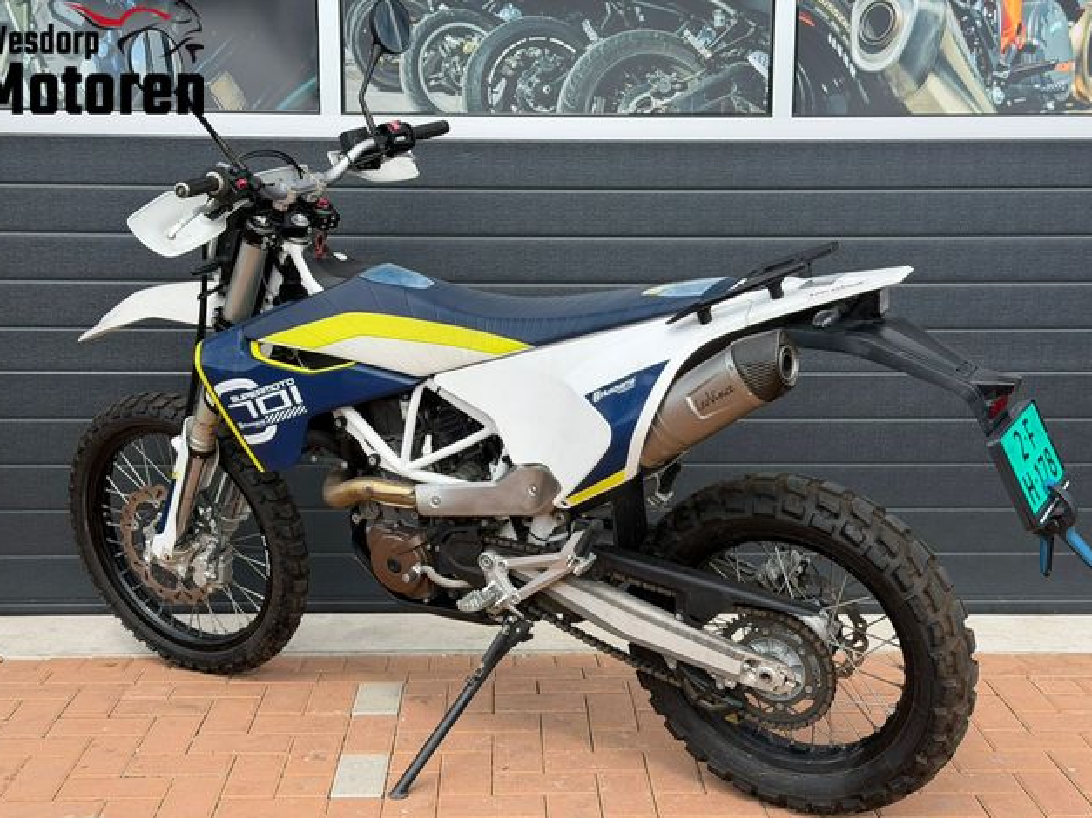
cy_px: 416
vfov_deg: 29.7
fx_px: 1545
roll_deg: +0.0
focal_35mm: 49
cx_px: 538
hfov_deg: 38.9
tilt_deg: -9.4
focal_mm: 6.76
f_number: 1.78
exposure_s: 1/1883
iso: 64
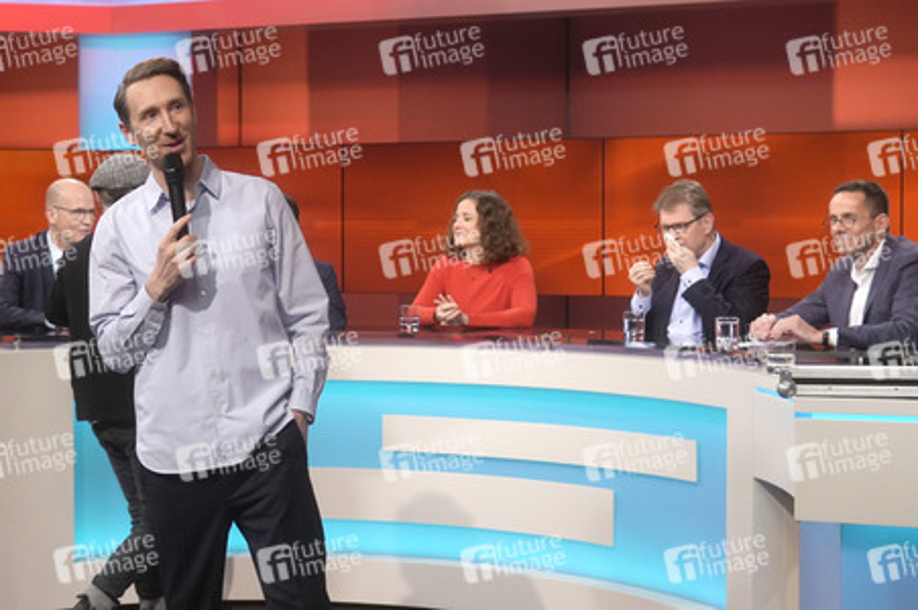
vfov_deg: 29.8
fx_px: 1147
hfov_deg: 43.6
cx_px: 459
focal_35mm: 45
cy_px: 305
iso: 640
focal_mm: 30
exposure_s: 1/250
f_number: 2.2
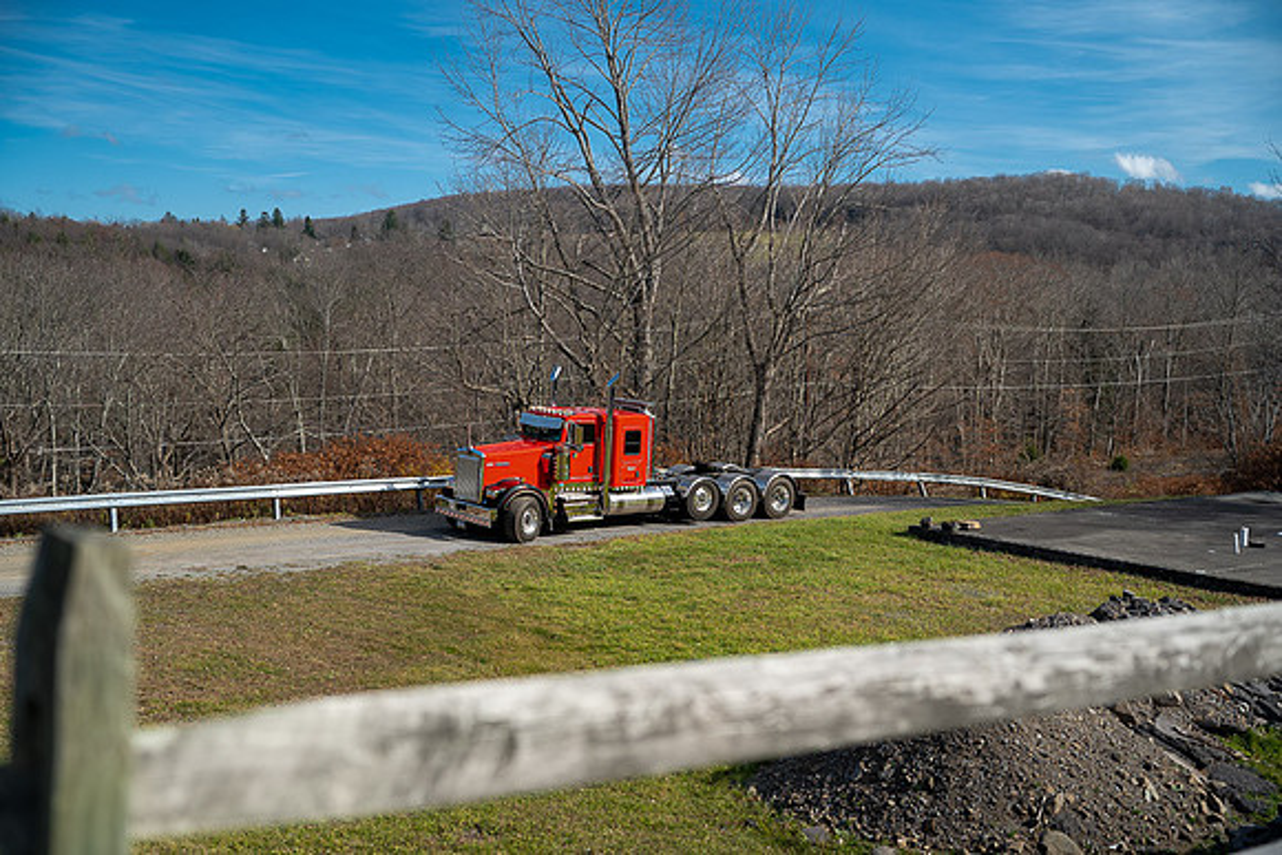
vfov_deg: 31.2
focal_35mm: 43
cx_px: 641
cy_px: 428
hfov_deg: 45.4
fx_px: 1532
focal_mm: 43
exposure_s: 1/60
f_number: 2.2
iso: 100
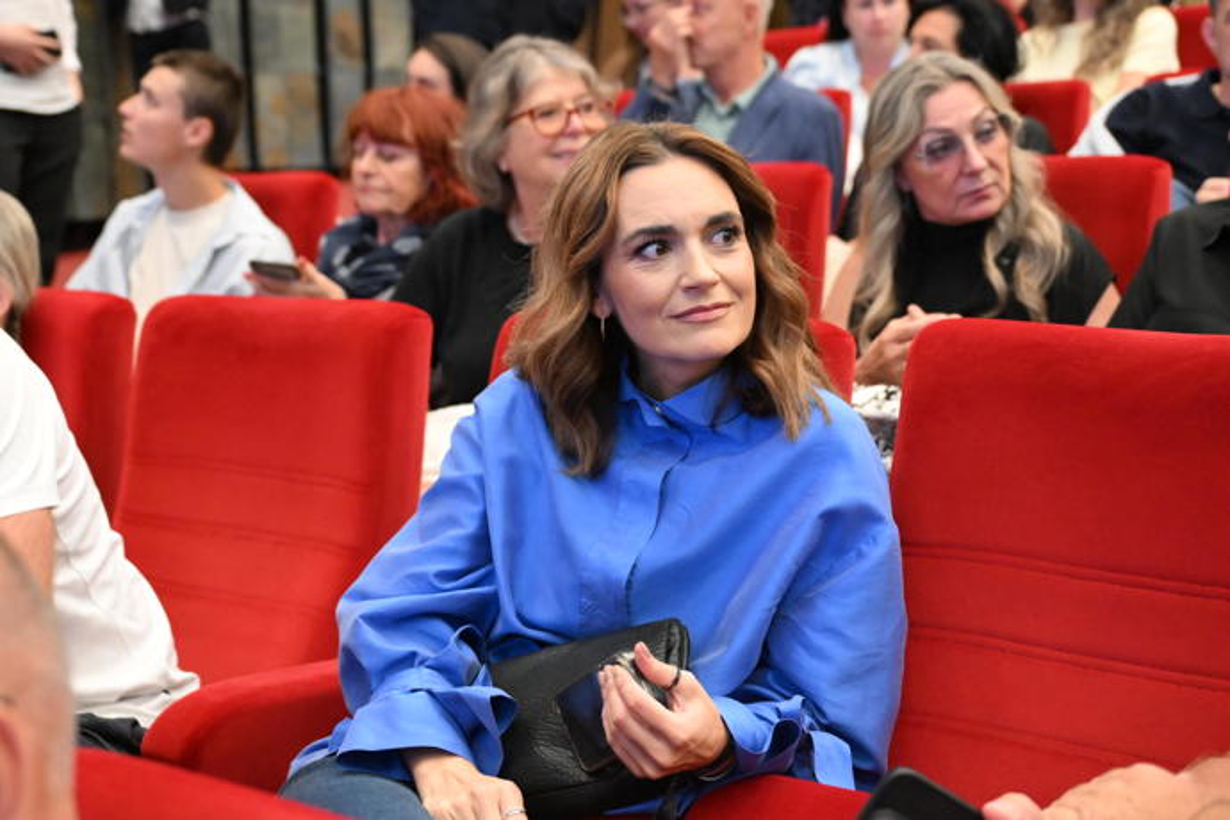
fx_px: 1845
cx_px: 615
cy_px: 410
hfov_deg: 36.9
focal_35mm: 54
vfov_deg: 25.1
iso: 5000
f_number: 2.8
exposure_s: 1/80
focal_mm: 36
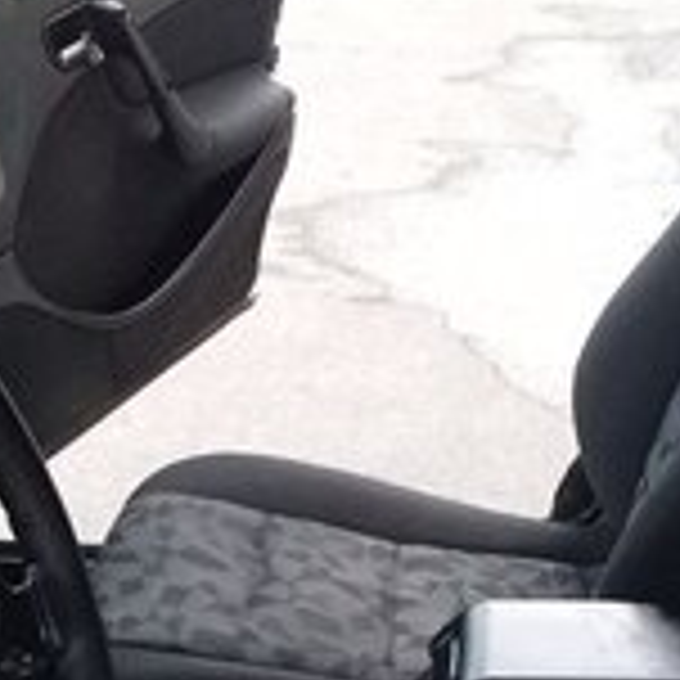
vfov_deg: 18.4
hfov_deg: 19.3
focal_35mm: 90
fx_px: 2000
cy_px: 797
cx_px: 333
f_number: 2.2
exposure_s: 1/40
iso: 125
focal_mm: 3.3
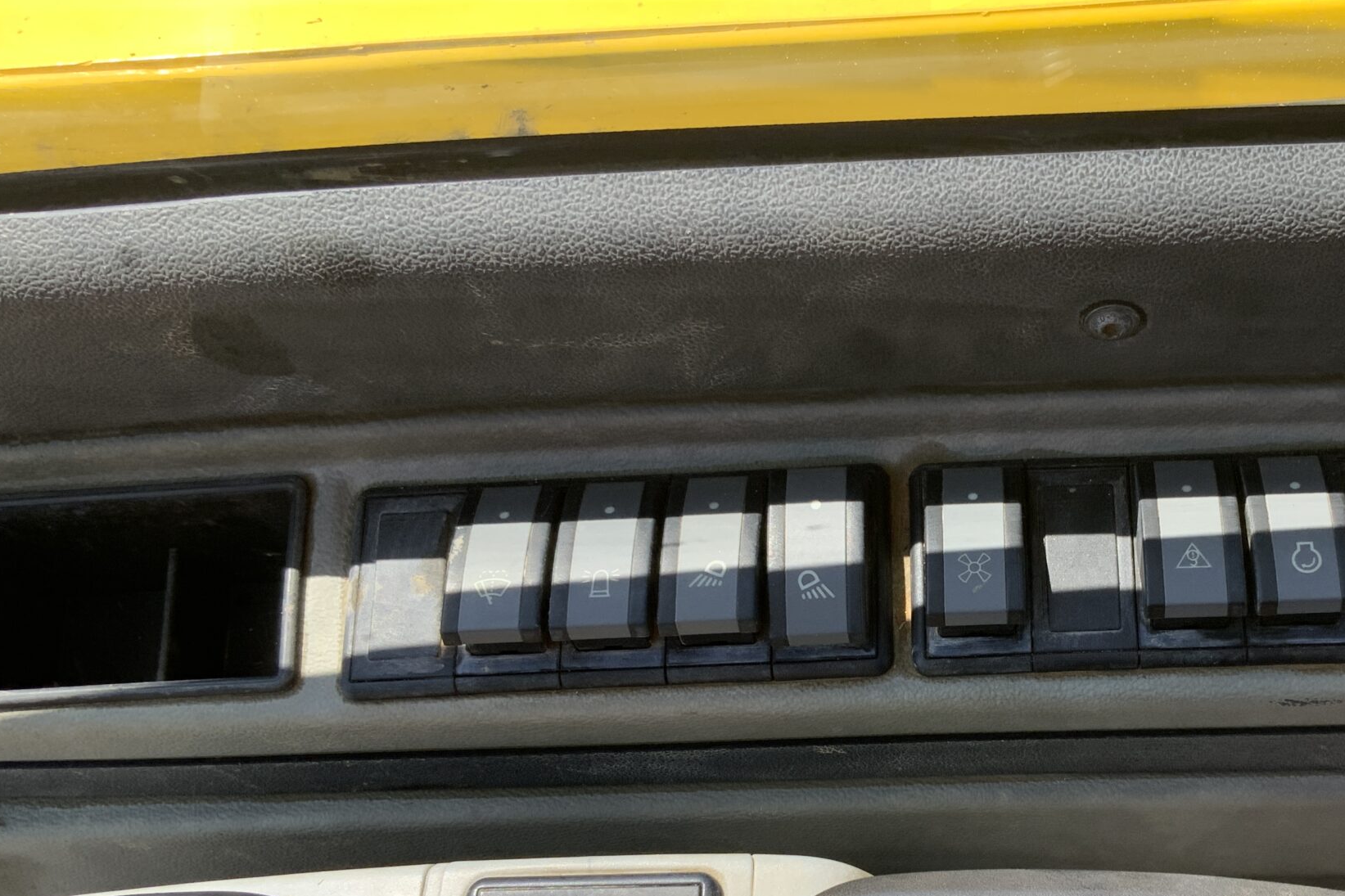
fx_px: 1756
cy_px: 699
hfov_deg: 41.0
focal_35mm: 47
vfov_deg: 28.1
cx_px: 973
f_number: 1.8
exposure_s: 1/378
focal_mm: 3
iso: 16
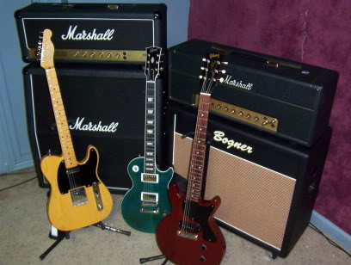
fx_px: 366
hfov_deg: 51.2
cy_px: 132
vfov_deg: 39.8
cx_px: 176
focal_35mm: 36
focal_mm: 5.54
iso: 140
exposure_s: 1/30
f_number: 2.76
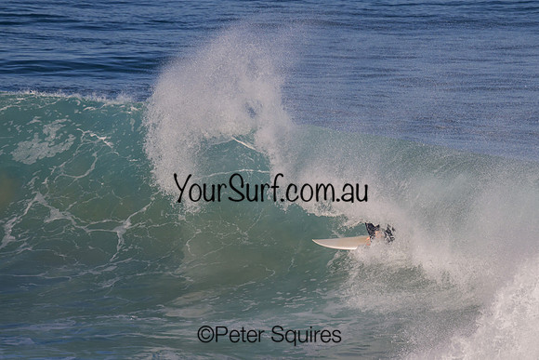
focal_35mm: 821
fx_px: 12297
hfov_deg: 2.5
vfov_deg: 1.7
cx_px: 369
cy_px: 231
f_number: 11
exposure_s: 1/2000
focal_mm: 600
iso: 640
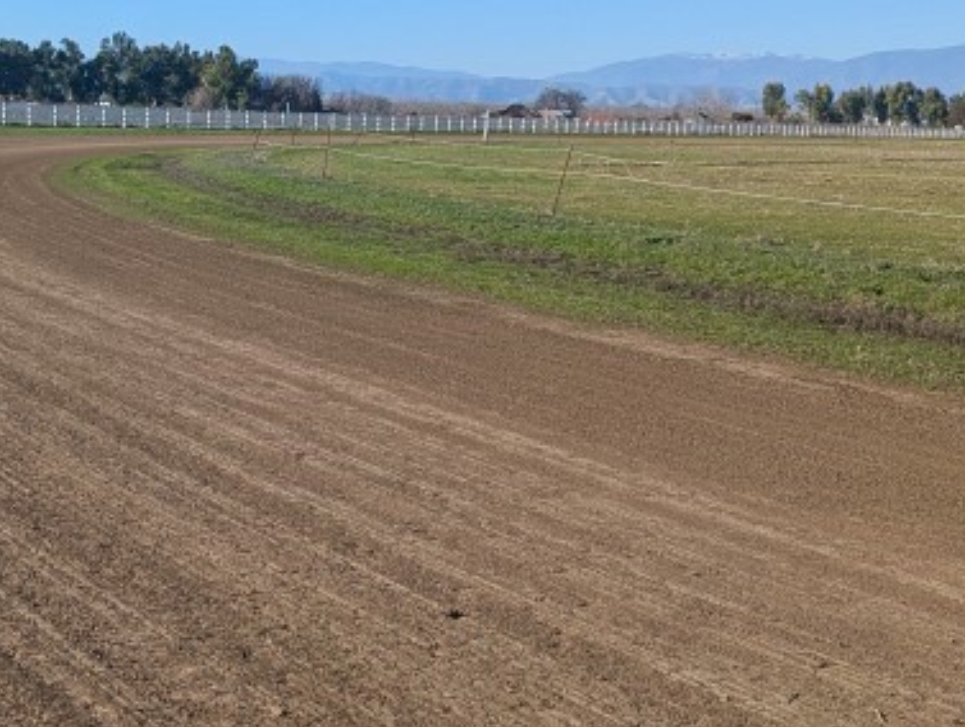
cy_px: 241
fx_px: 1815
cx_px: 151
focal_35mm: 65
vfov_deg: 22.6
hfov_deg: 28.9
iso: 47
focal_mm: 6.81
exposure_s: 1/1689
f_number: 1.85
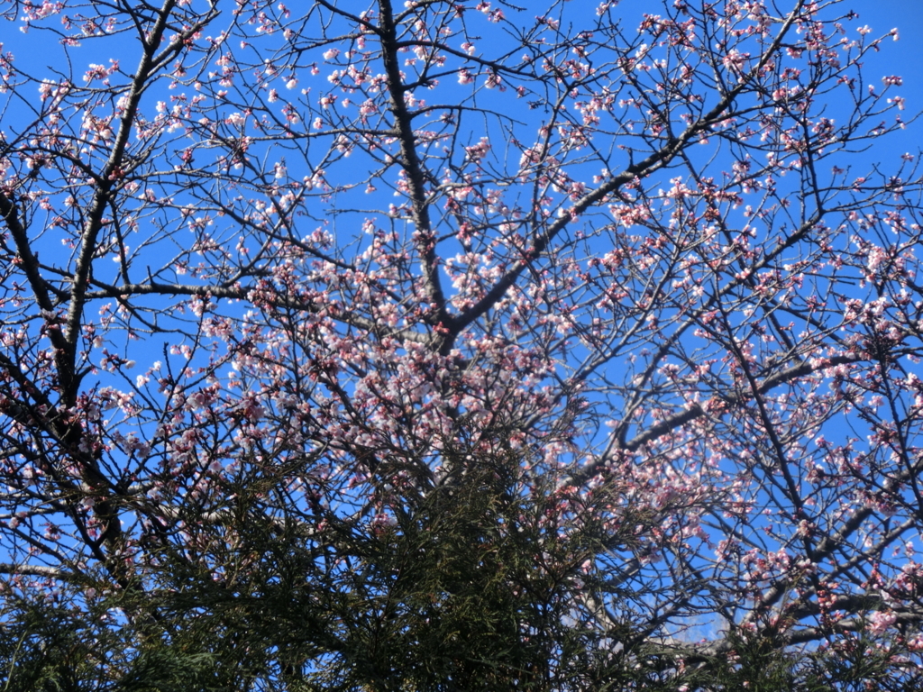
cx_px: 462
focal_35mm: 142
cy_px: 346
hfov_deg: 13.9
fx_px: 3786
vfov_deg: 10.4
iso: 80
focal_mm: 25.3
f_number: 5.8
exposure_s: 1/250
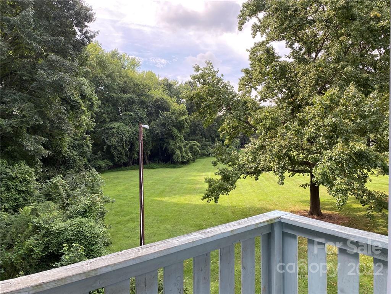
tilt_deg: -1.8
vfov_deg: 53.1
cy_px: 147
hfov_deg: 67.3
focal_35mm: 26
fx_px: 294
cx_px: 196
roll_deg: -0.4
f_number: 1.8
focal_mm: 4.25
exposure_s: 1/417
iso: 32
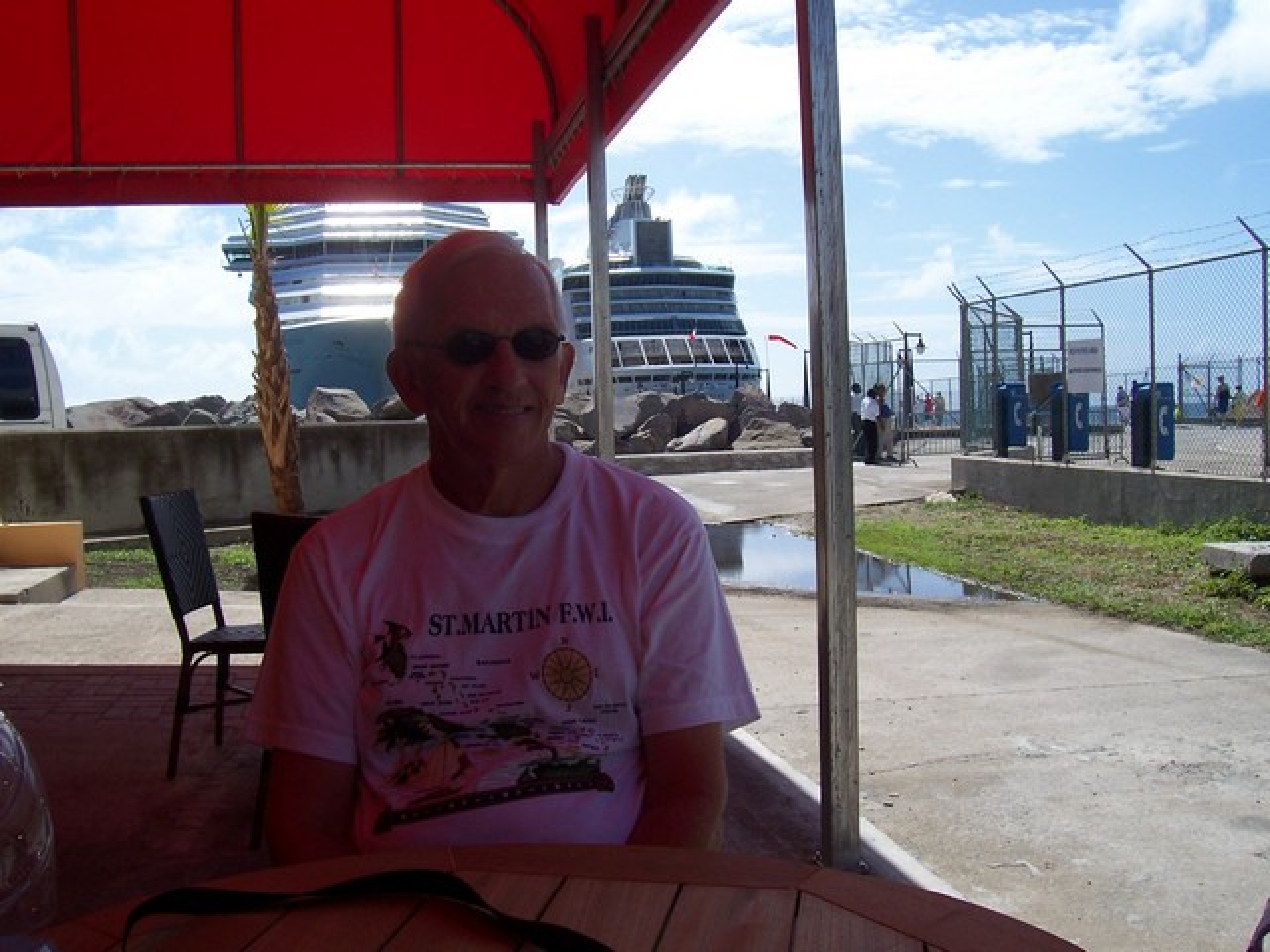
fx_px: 1247
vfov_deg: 41.8
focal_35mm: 34
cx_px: 635
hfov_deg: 54.0
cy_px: 476
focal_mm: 5.6
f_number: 5.6
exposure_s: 1/500
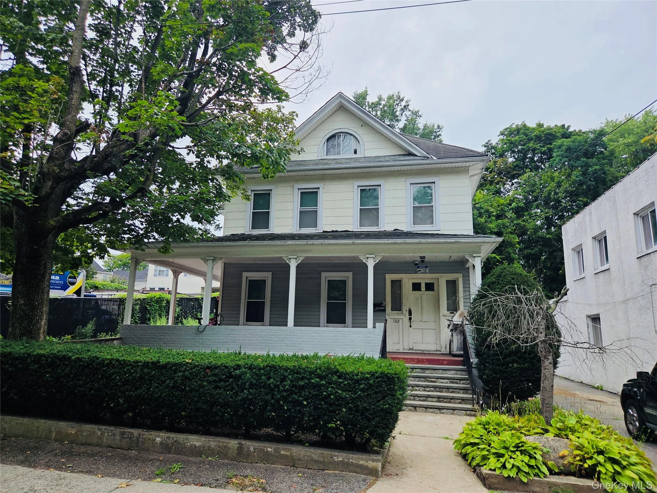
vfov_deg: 58.9
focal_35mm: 23
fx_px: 437
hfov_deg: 73.9
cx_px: 328
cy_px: 246
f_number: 1.8
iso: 80
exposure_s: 1/4274
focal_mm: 5.4
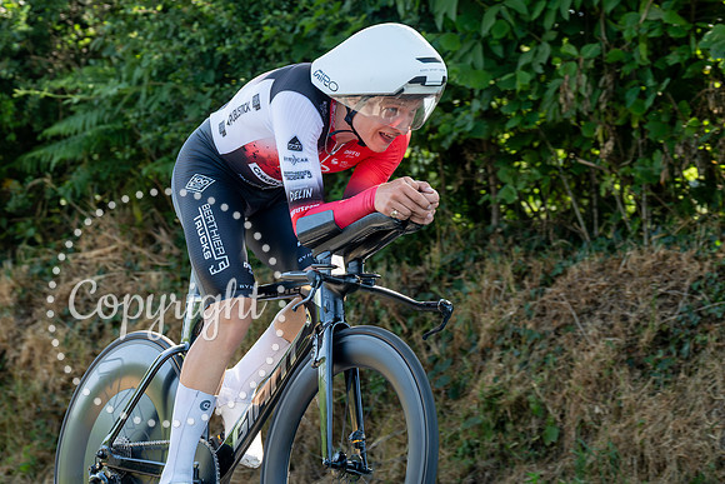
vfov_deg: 8.2
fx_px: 3369
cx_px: 291
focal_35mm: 167
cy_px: 293
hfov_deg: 12.3
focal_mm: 93
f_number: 4
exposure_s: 1/1000
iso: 1000
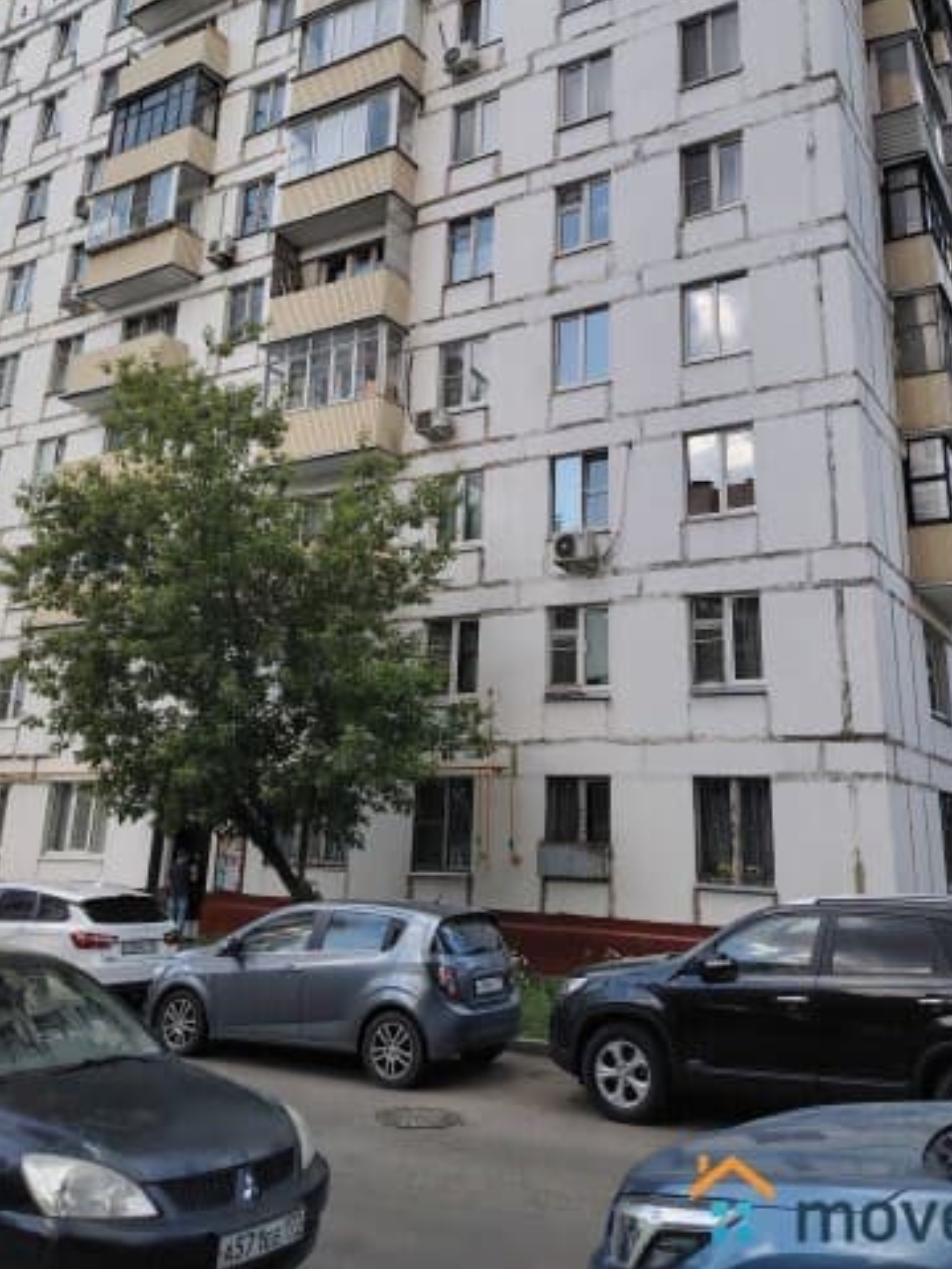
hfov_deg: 46.8
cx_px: 505
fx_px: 1100
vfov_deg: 59.2
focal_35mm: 30
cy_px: 481
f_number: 1.75
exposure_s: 1/311
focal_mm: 5.25
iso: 100
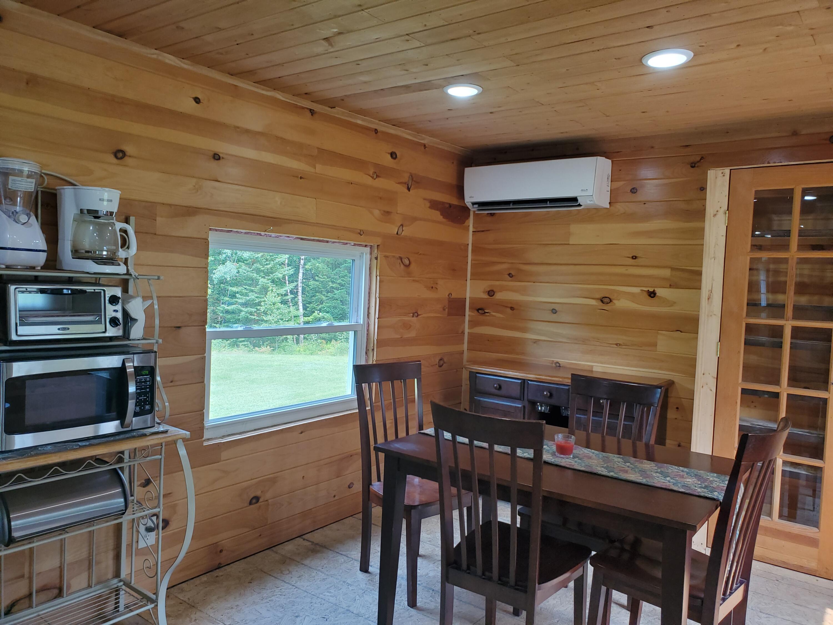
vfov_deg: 53.1
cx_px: 416
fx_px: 626
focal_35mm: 26
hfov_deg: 67.3
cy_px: 312
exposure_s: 1/120
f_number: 2.4
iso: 160
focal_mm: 4.3
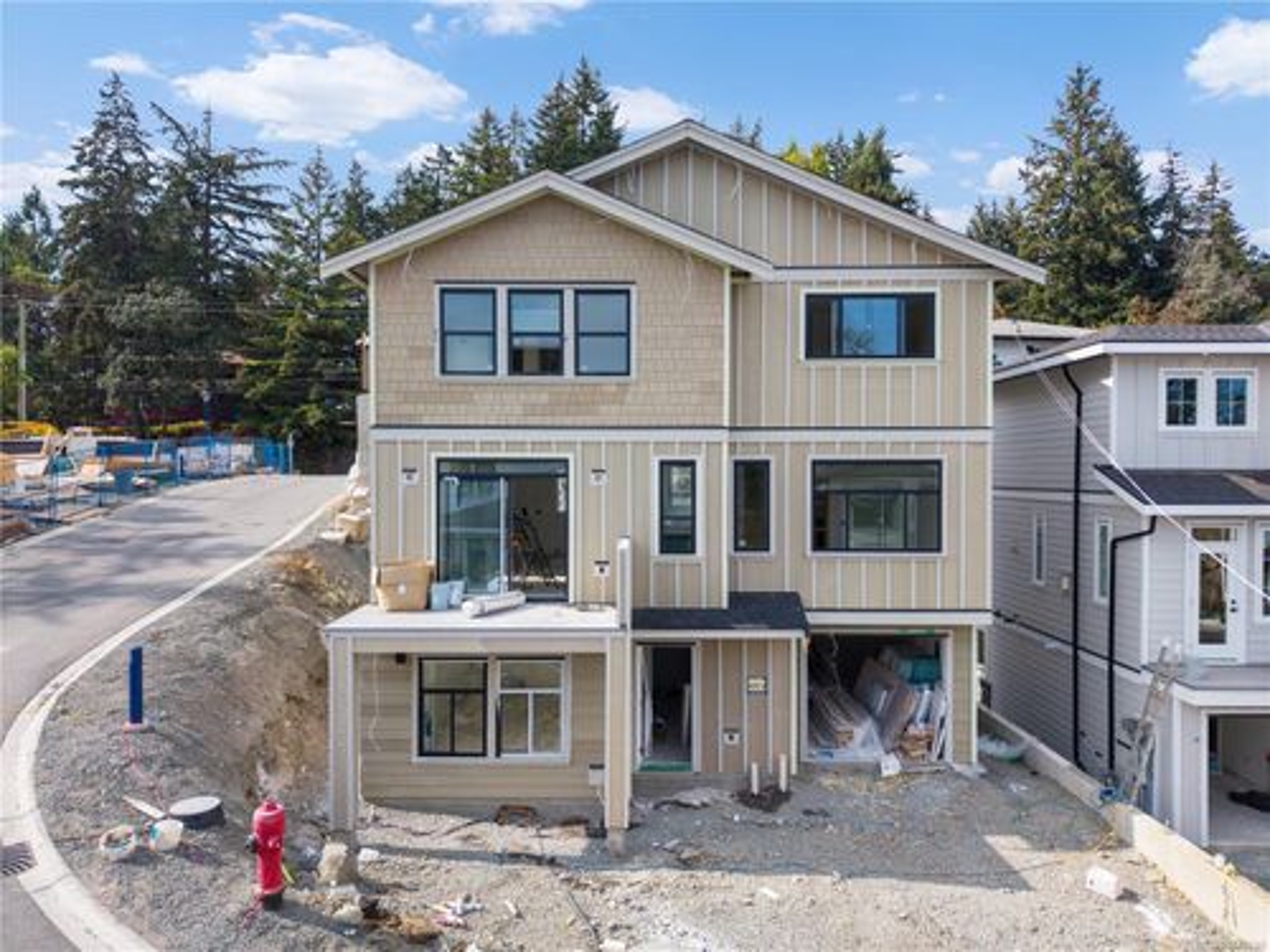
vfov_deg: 56.8
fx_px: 881
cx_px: 635
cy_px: 476
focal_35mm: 24
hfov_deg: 71.6
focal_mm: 8.67
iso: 200
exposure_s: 1/180
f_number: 1.8
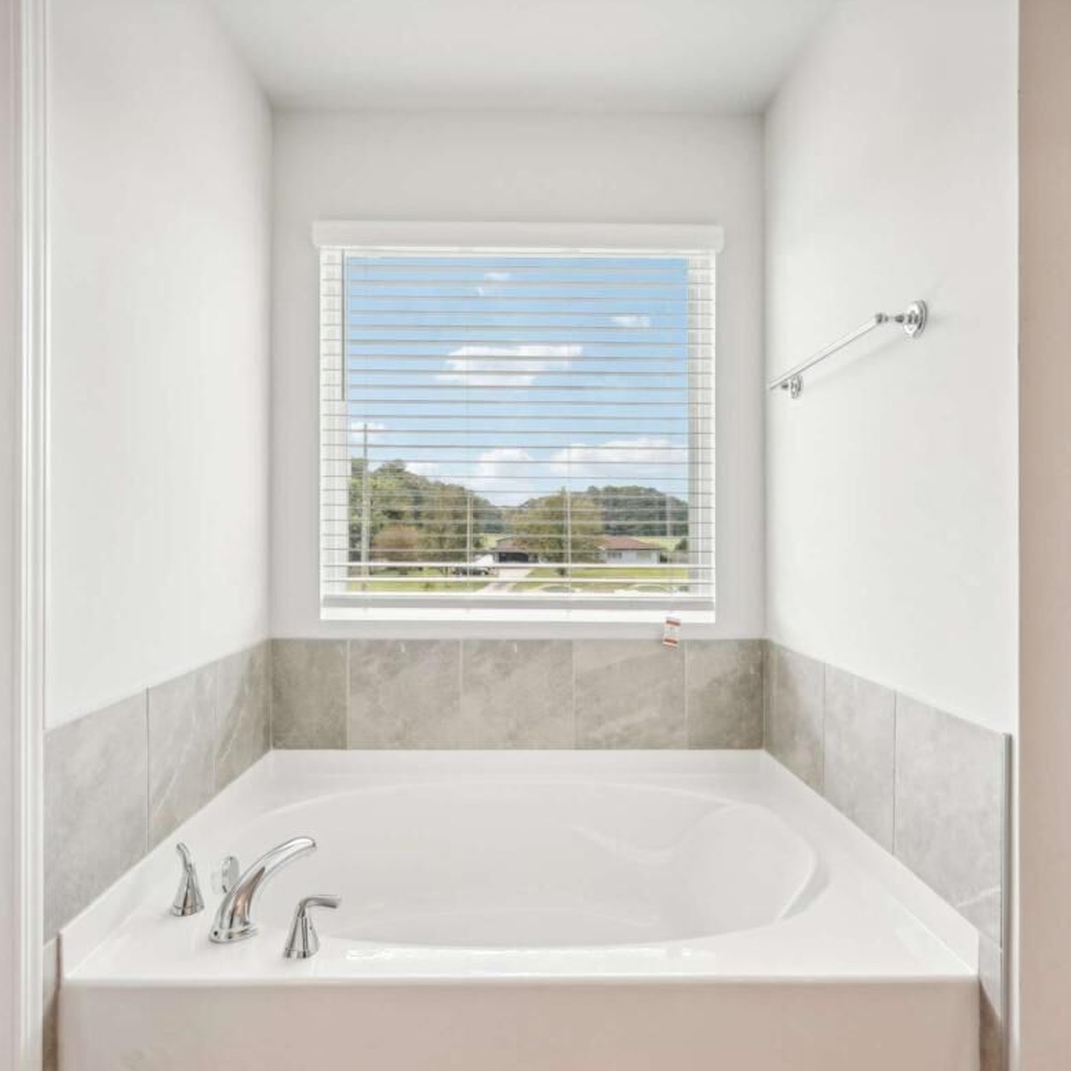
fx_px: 735
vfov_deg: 72.1
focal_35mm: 21
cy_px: 542
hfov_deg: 72.1
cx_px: 517
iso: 400
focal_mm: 16
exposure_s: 1/40
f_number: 8
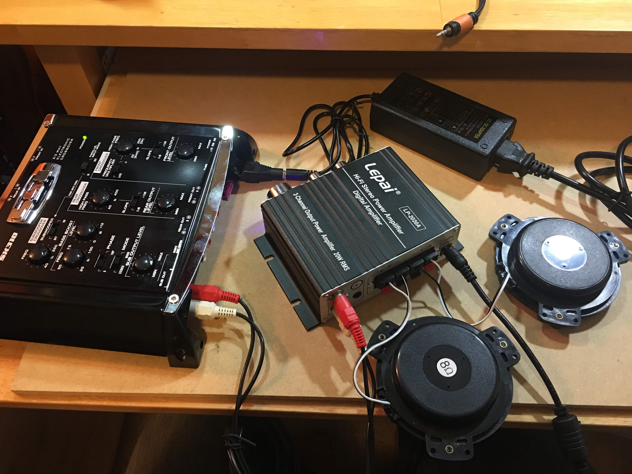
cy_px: 237
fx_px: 529
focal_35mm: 29
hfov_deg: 61.7
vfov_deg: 48.2
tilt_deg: -52.8
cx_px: 316
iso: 100
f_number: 2.2
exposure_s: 1/15
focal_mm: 4.15
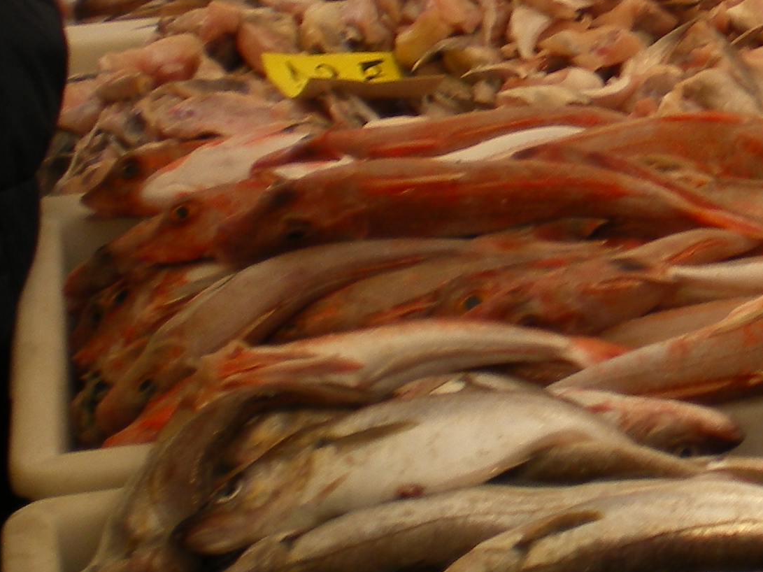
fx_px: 2358
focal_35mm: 107
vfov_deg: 13.6
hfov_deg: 17.3
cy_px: -56
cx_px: 985
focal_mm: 6.3
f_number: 3.1
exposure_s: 1/160
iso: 64
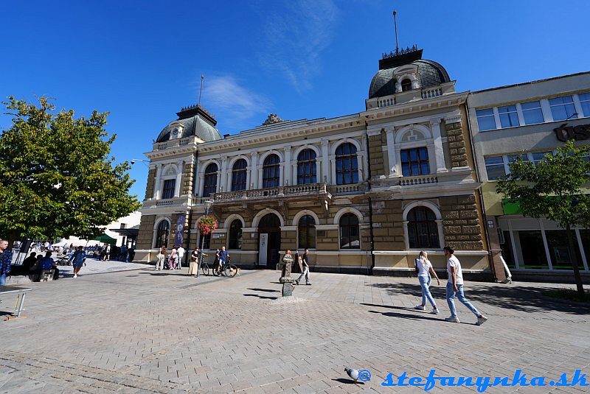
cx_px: 295
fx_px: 230
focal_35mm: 14
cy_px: 197
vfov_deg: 81.3
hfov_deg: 104.2
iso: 100
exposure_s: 1/200
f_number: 9
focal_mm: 14
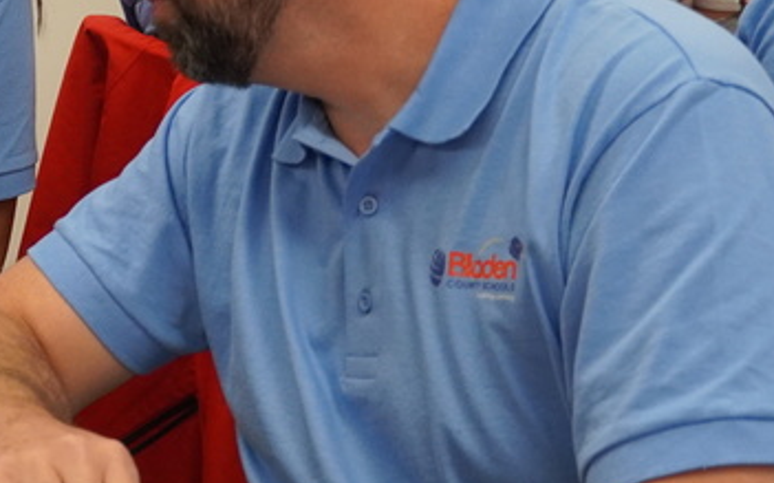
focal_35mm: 129
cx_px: -207
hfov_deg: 15.4
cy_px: 12
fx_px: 2730
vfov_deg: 10.0
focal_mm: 29
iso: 1250
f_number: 4.5
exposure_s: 1/160
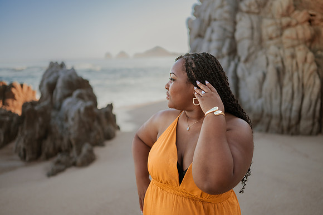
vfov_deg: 37.9
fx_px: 314
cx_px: 162
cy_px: 108
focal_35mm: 35
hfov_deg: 54.4
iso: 100
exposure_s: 1/800
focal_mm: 35
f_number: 1.8
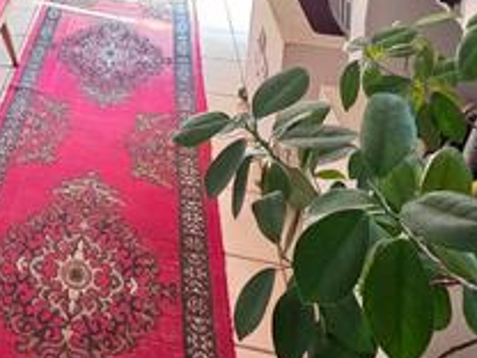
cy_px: -117
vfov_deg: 24.9
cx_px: -48
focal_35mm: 50
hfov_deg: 33.3
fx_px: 689
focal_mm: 2.2
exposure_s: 1/50
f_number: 1.9
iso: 320
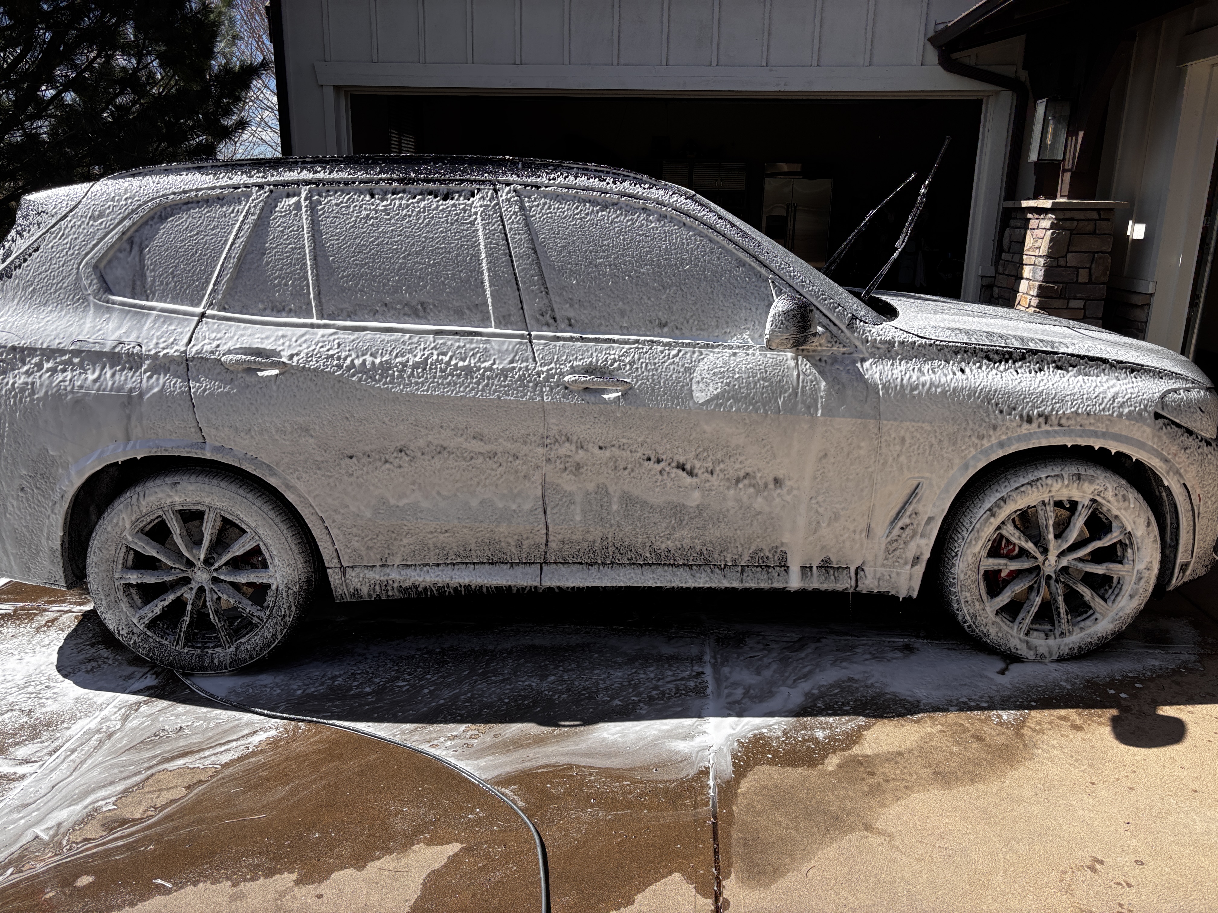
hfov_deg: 67.3
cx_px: 609
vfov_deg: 53.1
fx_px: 915
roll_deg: -2.3
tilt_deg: -14.1
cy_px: 456
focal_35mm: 26
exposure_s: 1/3021
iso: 50
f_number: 1.6
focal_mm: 5.96
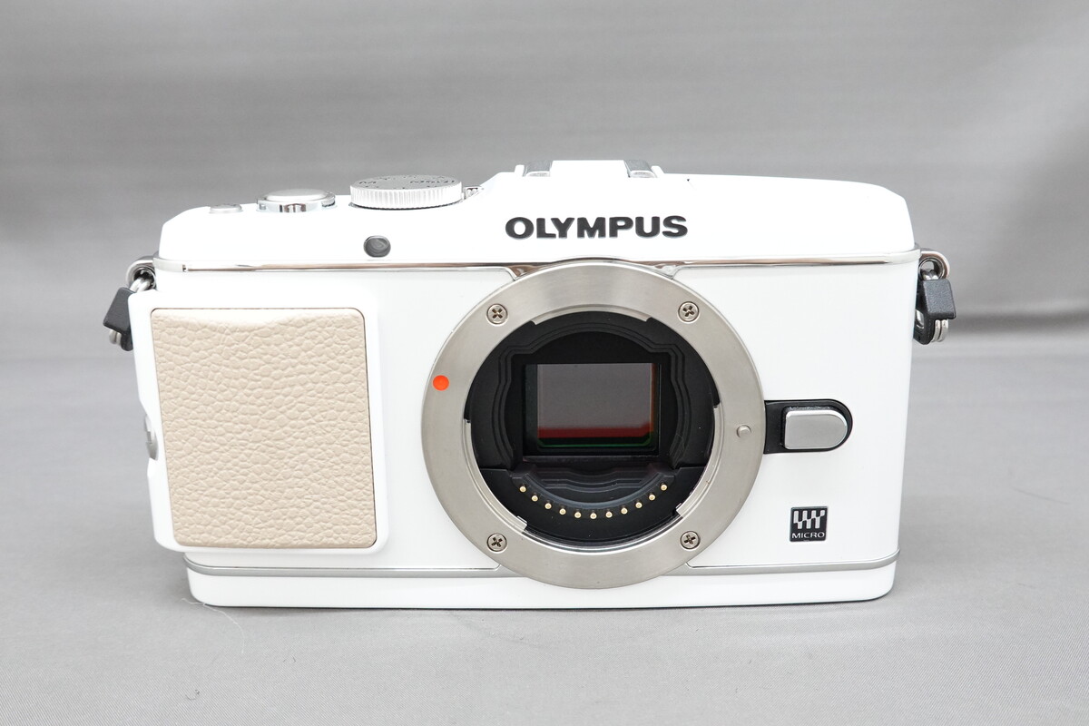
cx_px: 544
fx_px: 1210
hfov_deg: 48.5
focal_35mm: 40
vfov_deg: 33.4
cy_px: 363
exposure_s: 1/40
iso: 1600
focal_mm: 14.99
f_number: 5.6
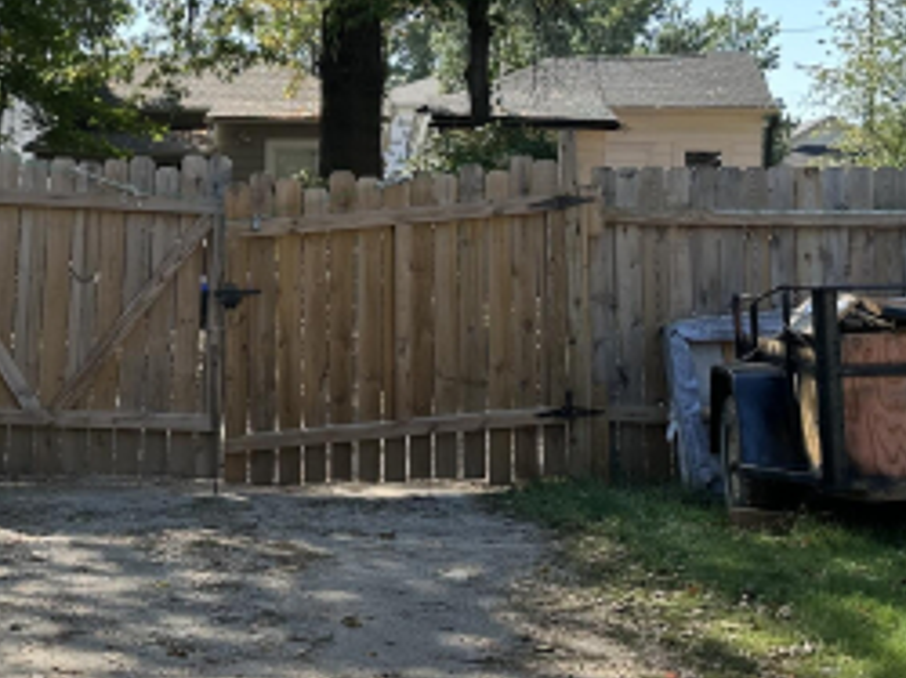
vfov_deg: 22.8
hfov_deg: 30.0
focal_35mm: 64
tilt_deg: +0.7
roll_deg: -0.2
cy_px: 218
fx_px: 1673
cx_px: 266
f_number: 1.78
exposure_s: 1/1050
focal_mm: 6.86
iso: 80
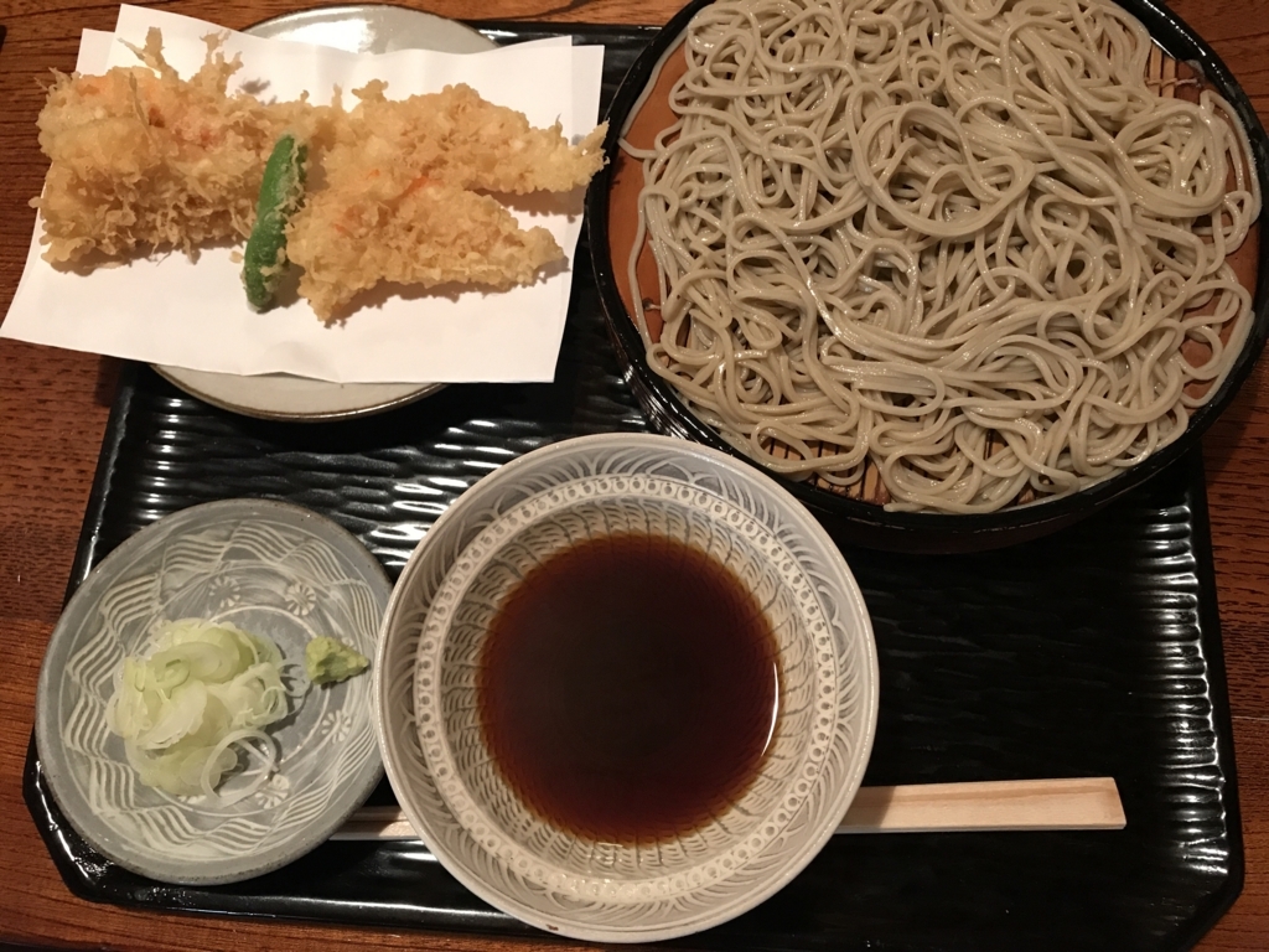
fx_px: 1026
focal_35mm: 28
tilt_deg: -72.6
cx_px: 634
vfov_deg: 49.7
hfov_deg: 63.4
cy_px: 476
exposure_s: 1/11
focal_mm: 3.99
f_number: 1.8
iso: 100
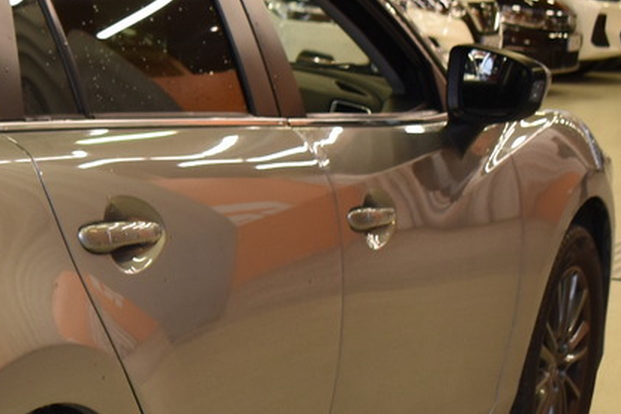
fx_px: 2019
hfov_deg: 15.7
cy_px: 360
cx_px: -383
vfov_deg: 11.7
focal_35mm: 117
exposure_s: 1/60
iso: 400
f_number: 4
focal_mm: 20
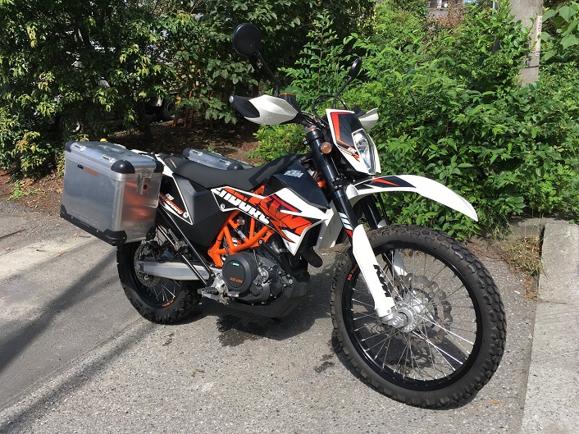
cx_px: 290
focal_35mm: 29
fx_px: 485
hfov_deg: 61.7
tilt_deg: -18.9
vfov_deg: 48.2
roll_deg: +3.7
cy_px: 217
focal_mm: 4.15
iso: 25
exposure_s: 1/1261
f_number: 2.2
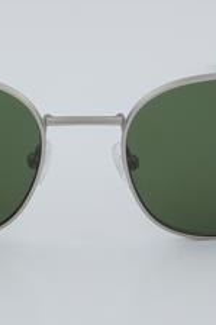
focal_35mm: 134
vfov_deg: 15.3
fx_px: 1208
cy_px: 151
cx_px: 81
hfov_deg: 10.2
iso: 100
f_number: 32
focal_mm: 50
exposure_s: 1/4
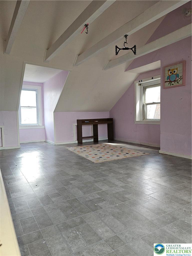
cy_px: 128
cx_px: 96
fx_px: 177
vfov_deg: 71.6
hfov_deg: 56.8
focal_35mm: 24
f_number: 1.8
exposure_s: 1/60
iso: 64
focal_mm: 5
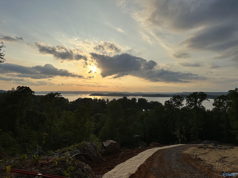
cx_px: 119
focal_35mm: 24
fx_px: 165
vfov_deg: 56.8
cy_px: 89
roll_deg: -1.0
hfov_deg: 71.6
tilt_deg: +2.0
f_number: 1.78
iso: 80
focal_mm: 6.86
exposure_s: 1/8197
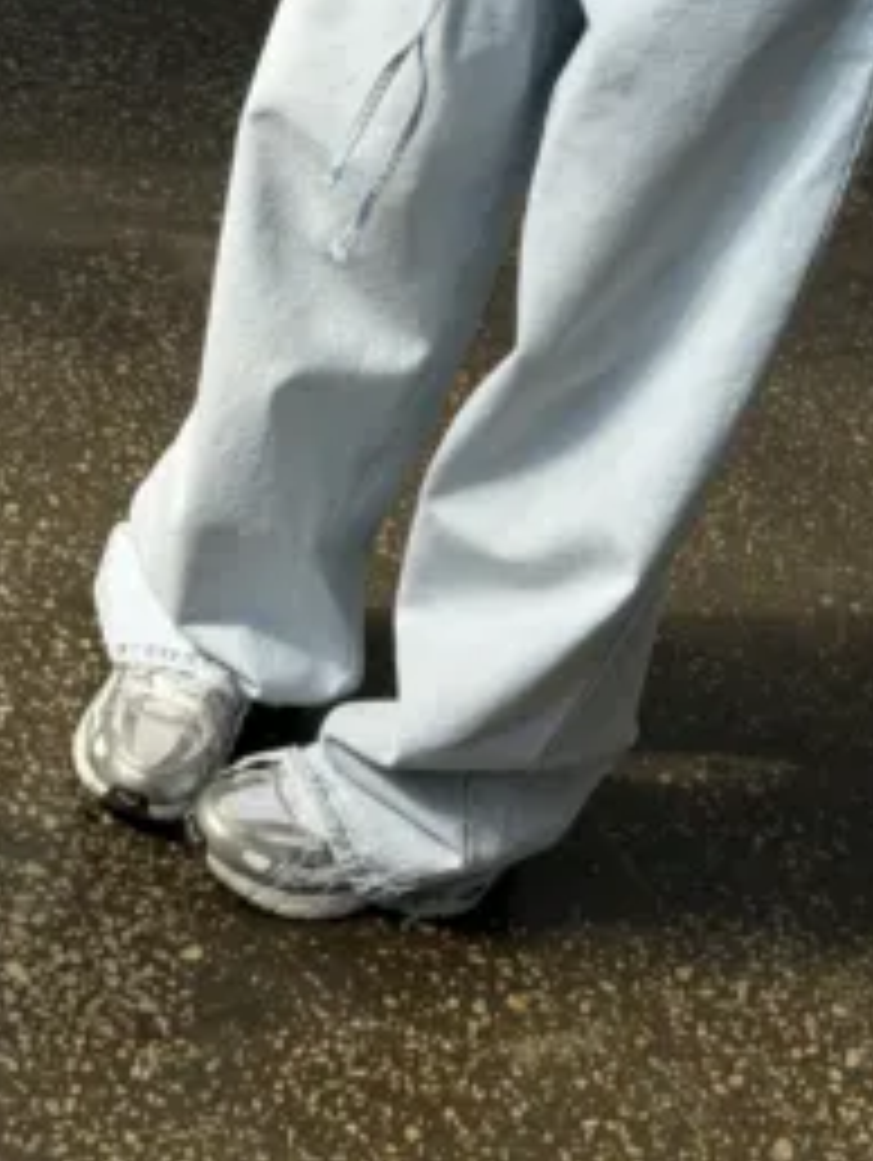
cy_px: -286
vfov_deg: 15.2
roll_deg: -20.4
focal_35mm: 124
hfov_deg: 12.0
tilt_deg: -29.9
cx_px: 608
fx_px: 4163
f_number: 1.78
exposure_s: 1/726
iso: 64
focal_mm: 6.76
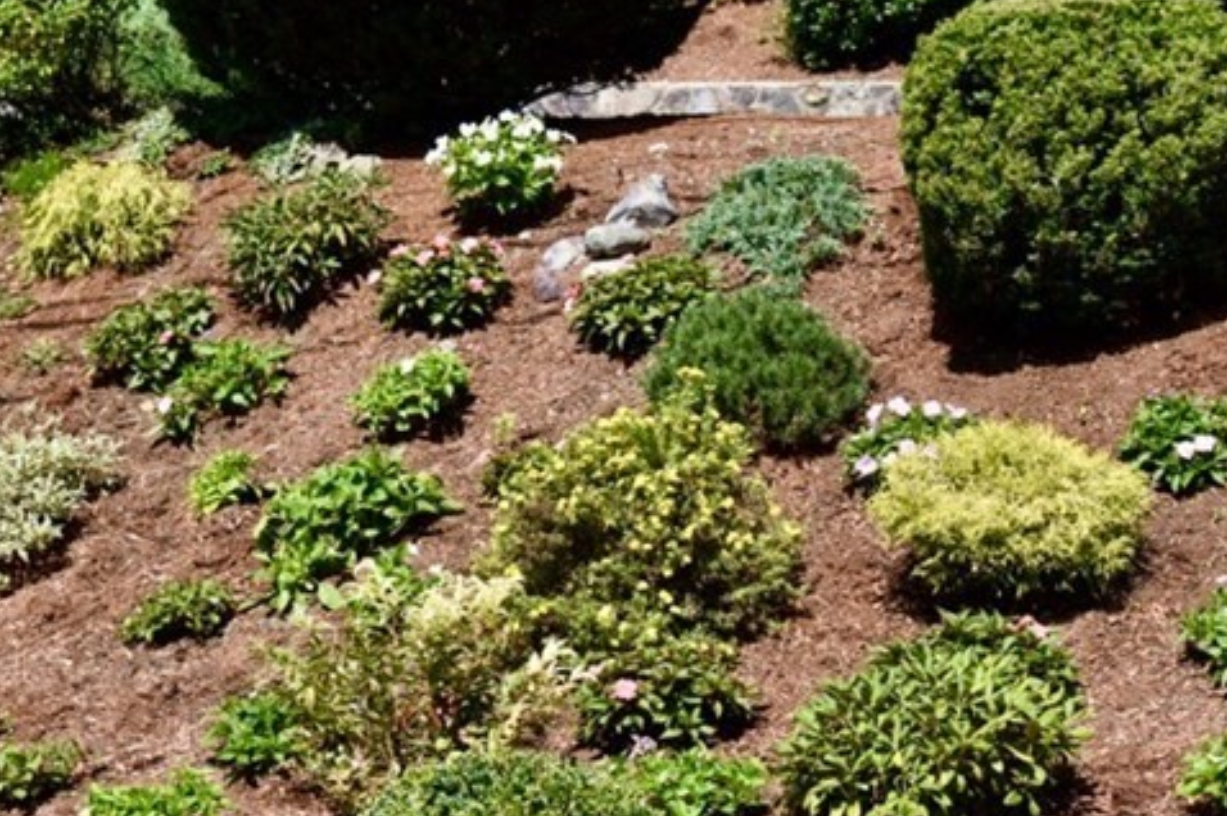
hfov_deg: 19.7
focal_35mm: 104
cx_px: 760
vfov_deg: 13.2
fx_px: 3529
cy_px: 449
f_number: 8
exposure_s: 1/250
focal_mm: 55
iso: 125
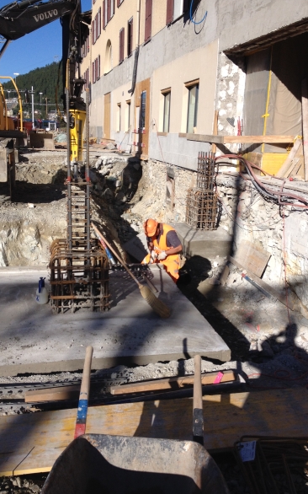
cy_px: 249
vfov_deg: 51.6
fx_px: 511
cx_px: 162
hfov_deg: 33.6
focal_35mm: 38
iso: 50
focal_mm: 4.28
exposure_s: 1/2208
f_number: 2.4
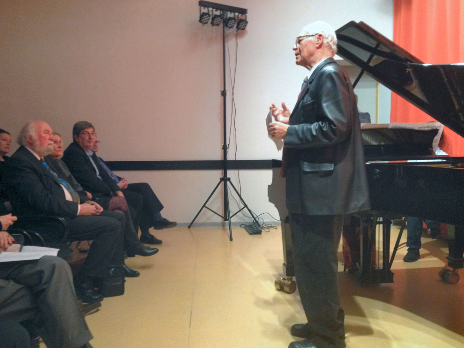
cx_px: 232
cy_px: 174
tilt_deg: -7.1
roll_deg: +0.7
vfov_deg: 40.7
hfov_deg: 52.6
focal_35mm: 35
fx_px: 469
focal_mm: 4.28
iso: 250
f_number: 2.4
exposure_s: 1/20
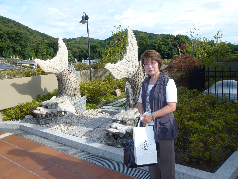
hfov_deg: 63.4
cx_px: 119
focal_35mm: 28
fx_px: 193
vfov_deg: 49.7
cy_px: 90
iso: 100
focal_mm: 5
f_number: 3.5
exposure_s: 1/500
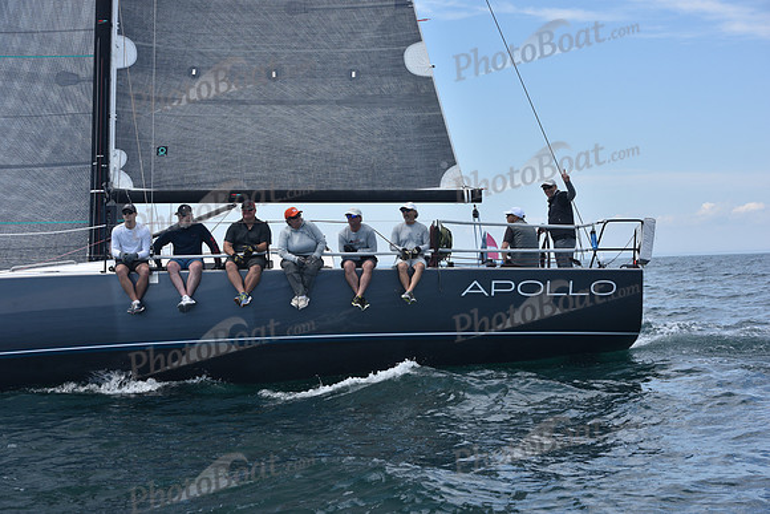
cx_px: 385
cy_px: 257
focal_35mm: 70
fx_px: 1498
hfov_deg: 28.8
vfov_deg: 19.5
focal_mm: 70
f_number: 7.1
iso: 250
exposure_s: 1/800
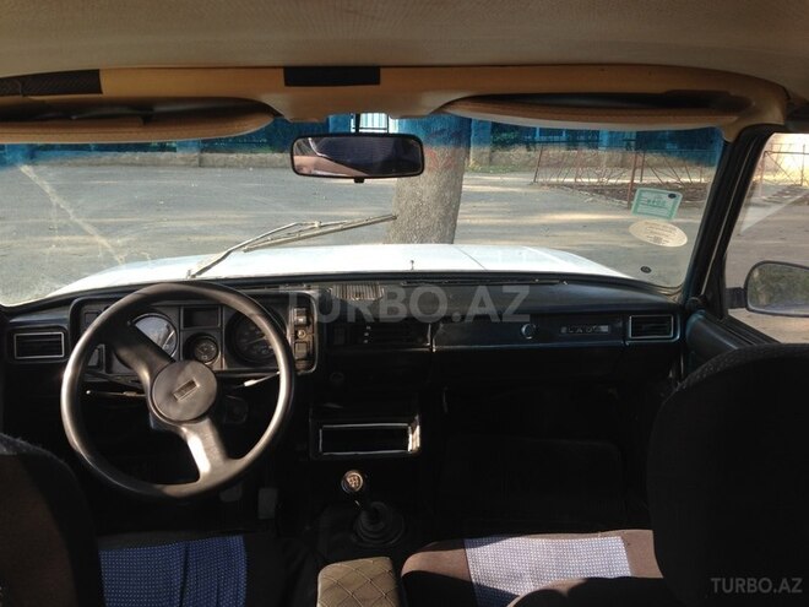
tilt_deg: -14.3
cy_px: 304
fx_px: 771
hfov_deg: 55.4
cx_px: 404
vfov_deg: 42.9
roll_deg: +0.9
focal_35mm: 33
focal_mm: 4.12
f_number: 2.4
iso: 50
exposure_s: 1/141
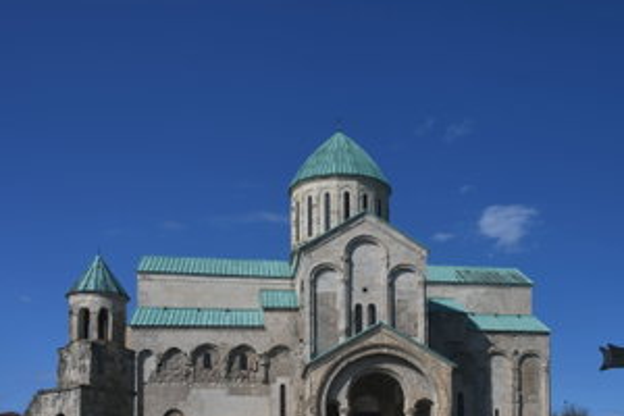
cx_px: 414
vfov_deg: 28.0
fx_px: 832
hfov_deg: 40.6
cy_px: 249
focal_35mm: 48
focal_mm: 24
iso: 100
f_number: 8
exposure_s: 1/250
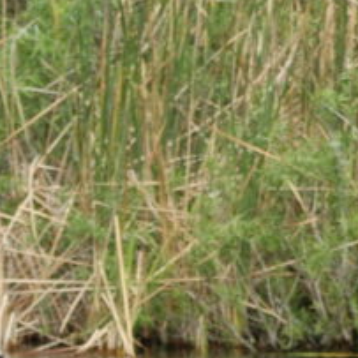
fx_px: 9770
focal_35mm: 835
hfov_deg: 2.1
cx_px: -413
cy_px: 526
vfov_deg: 2.1
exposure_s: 1/500
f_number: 5.6
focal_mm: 130
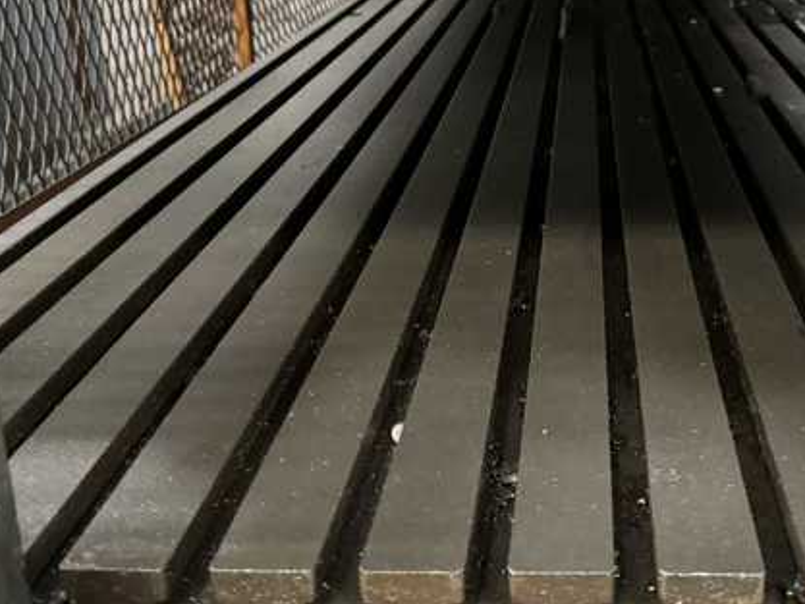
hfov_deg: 40.4
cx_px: 573
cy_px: 170
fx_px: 1070
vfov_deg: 31.1
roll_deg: +0.4
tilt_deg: -17.5
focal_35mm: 46
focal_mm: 6.76
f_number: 1.78
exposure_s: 1/30
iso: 1600
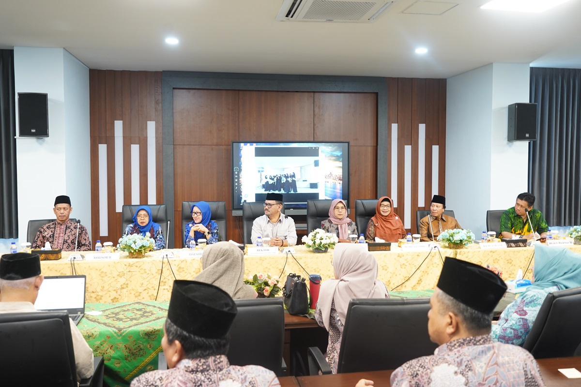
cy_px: 194
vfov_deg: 38.9
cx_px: 290
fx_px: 549
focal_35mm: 34
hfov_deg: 55.8
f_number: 4.5
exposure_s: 1/20
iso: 1250
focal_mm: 34
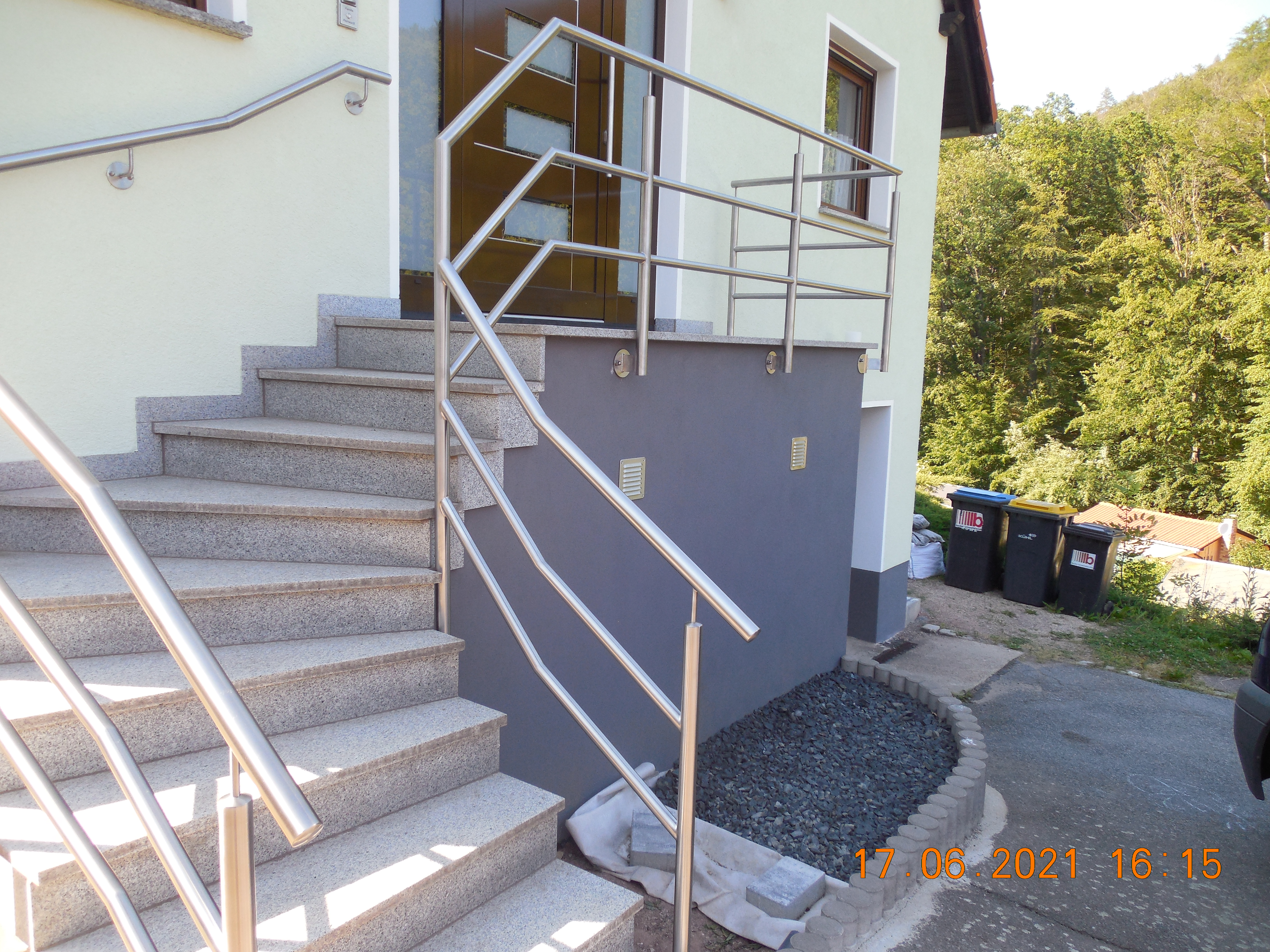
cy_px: 476
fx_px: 917
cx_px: 635
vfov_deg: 54.9
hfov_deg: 69.4
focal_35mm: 25
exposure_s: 1/200
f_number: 3.3
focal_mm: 4.5
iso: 125
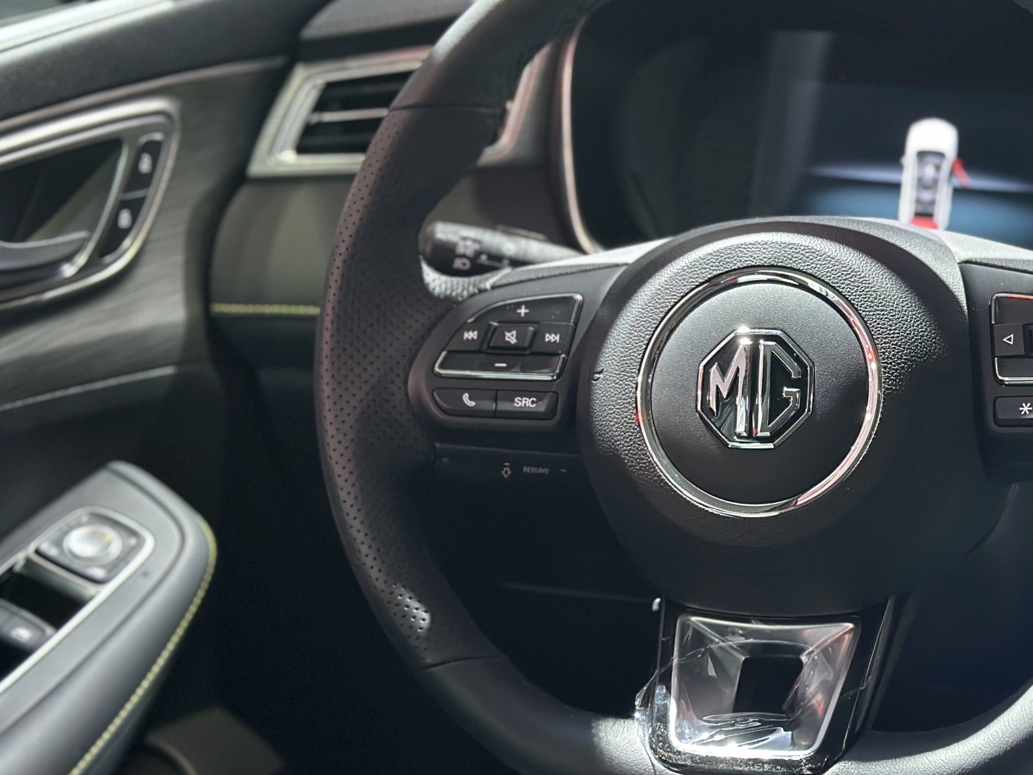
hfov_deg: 26.4
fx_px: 2179
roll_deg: -1.2
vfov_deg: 20.2
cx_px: 764
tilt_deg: -20.6
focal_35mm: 73
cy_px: 351
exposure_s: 1/45
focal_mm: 6.86
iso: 400
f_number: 1.78
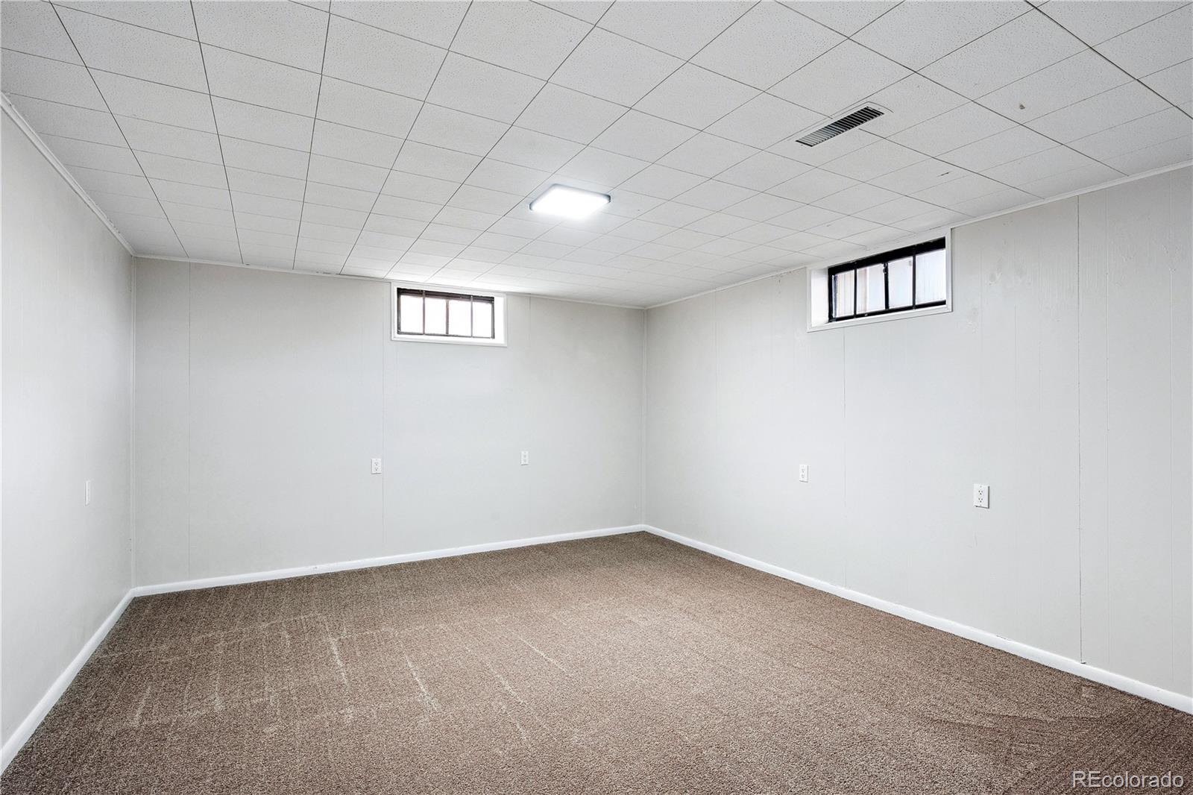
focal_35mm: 17
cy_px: 398
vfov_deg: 70.4
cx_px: 596
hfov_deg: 93.3
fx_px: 563
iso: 400
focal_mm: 17
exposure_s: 1/10
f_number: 10
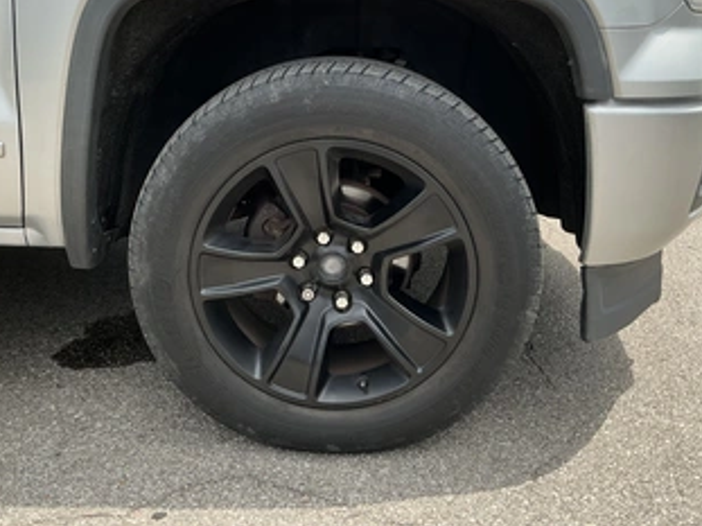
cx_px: 309
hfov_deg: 51.3
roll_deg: -2.5
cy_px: 210
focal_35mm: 36
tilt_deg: -13.1
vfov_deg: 39.5
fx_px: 730
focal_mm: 3
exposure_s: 1/1055
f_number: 1.8
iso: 25
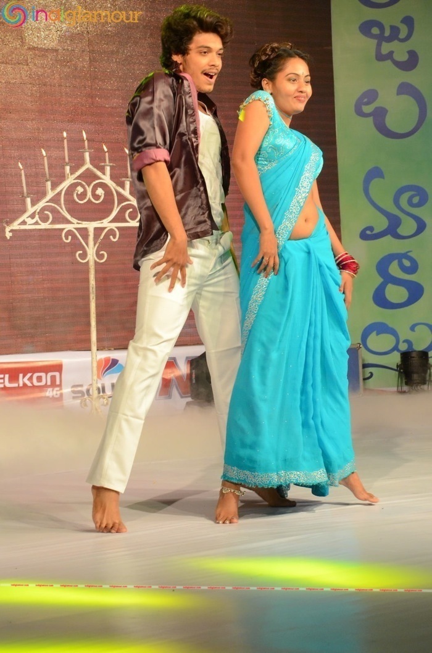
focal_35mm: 105
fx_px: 1900
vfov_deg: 19.5
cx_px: 216
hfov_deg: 13.0
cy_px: 326
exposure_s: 1/125
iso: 1600
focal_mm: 70
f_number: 7.1
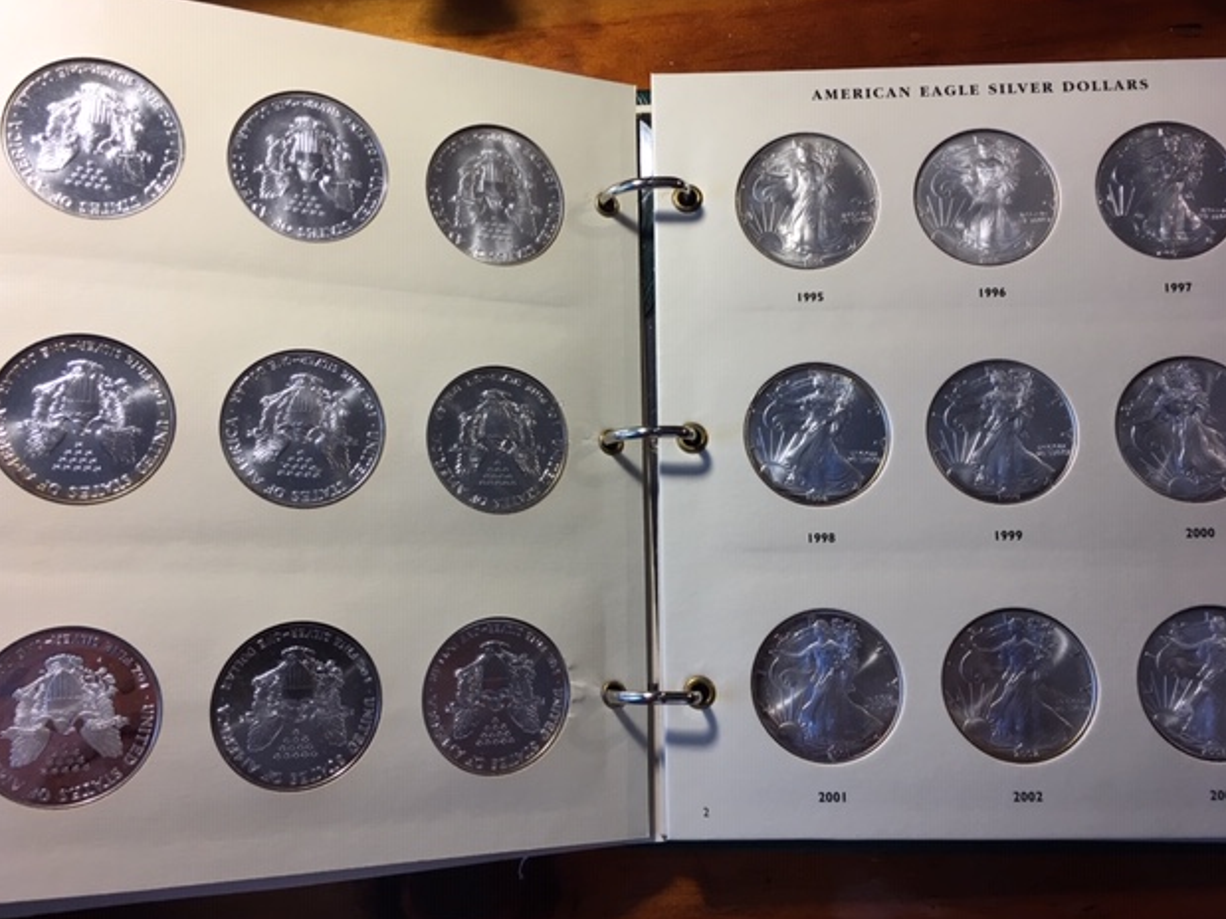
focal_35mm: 30
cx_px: 602
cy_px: 452
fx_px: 1062
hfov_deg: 60.0
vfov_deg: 46.8
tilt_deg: -80.5
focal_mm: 4.15
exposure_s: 1/30
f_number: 2.2
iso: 25
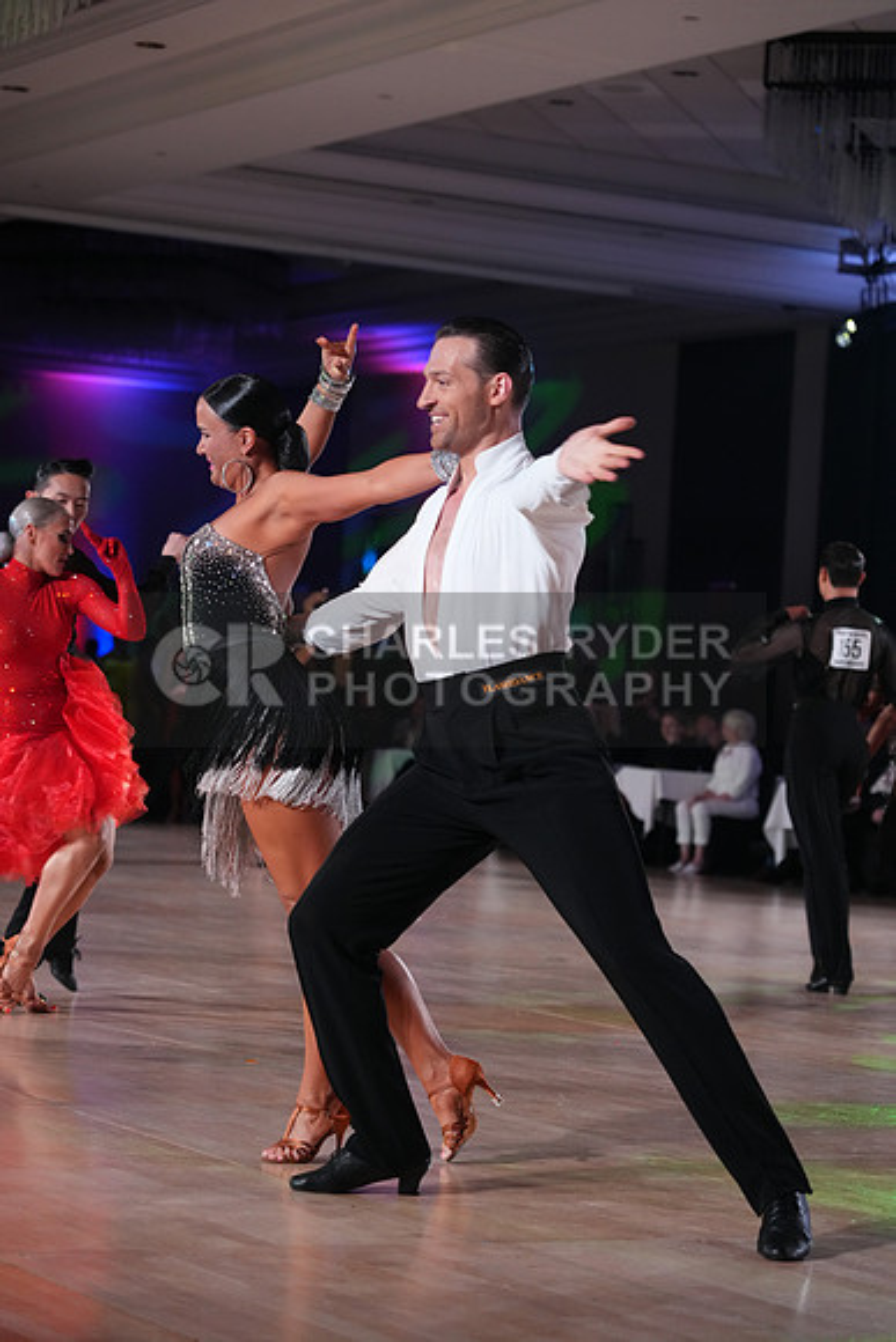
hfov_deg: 15.0
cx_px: 448
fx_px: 3395
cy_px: 671
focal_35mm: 91
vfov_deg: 22.4
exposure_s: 1/500
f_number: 4
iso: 3200
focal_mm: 91
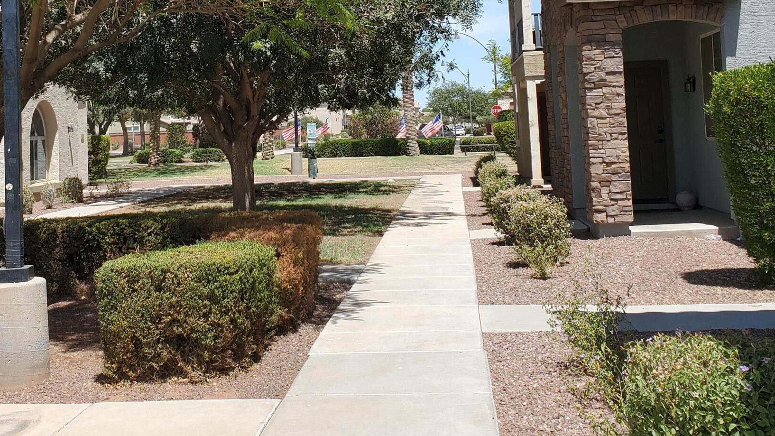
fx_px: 1069
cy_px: 63
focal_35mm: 52
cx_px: 315
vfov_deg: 22.6
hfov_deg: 39.7
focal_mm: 4.3
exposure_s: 1/1351
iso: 50
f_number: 2.4
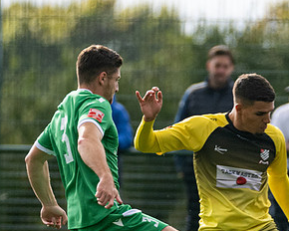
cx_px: 283
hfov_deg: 1.4
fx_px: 11872
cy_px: 199
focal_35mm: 1388
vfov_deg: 1.1
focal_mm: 310
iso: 400
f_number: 4
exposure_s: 1/1250
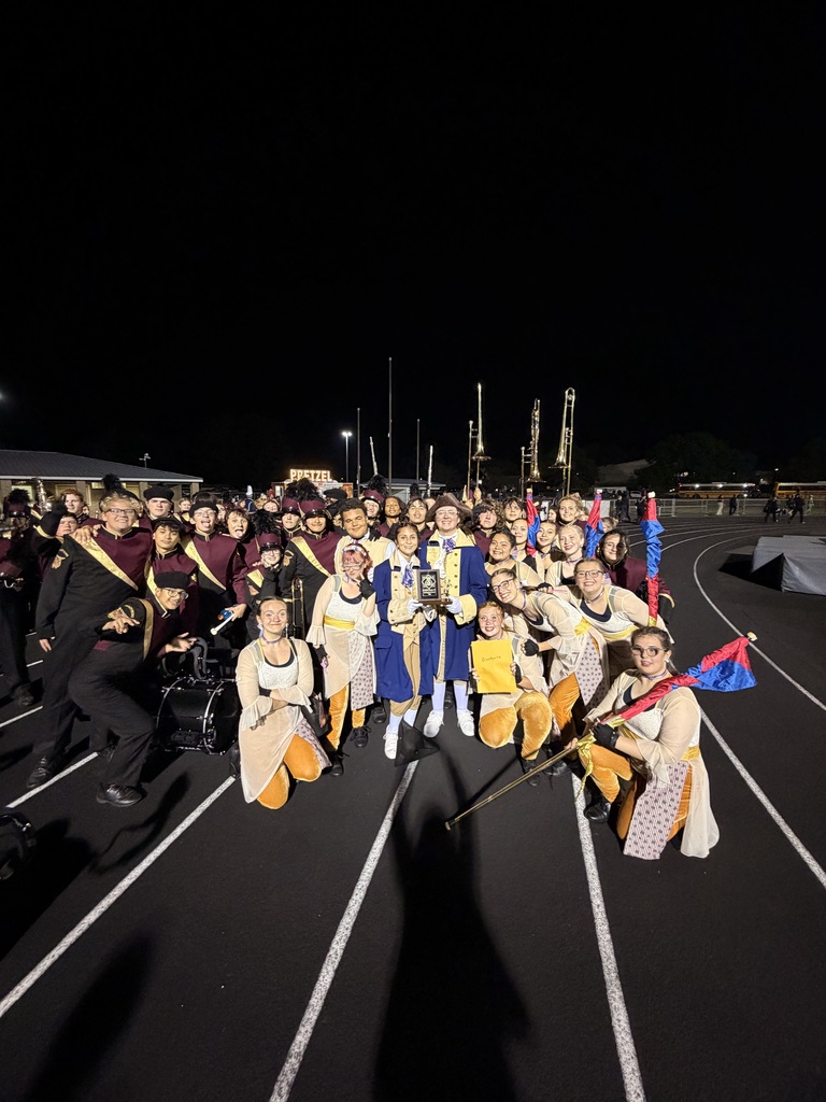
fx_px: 445
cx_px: 413
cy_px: 551
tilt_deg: -8.5
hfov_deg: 85.7
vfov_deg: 102.1
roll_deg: +0.1
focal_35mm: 14
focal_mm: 2.22
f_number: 2.2
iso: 320
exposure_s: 1/60
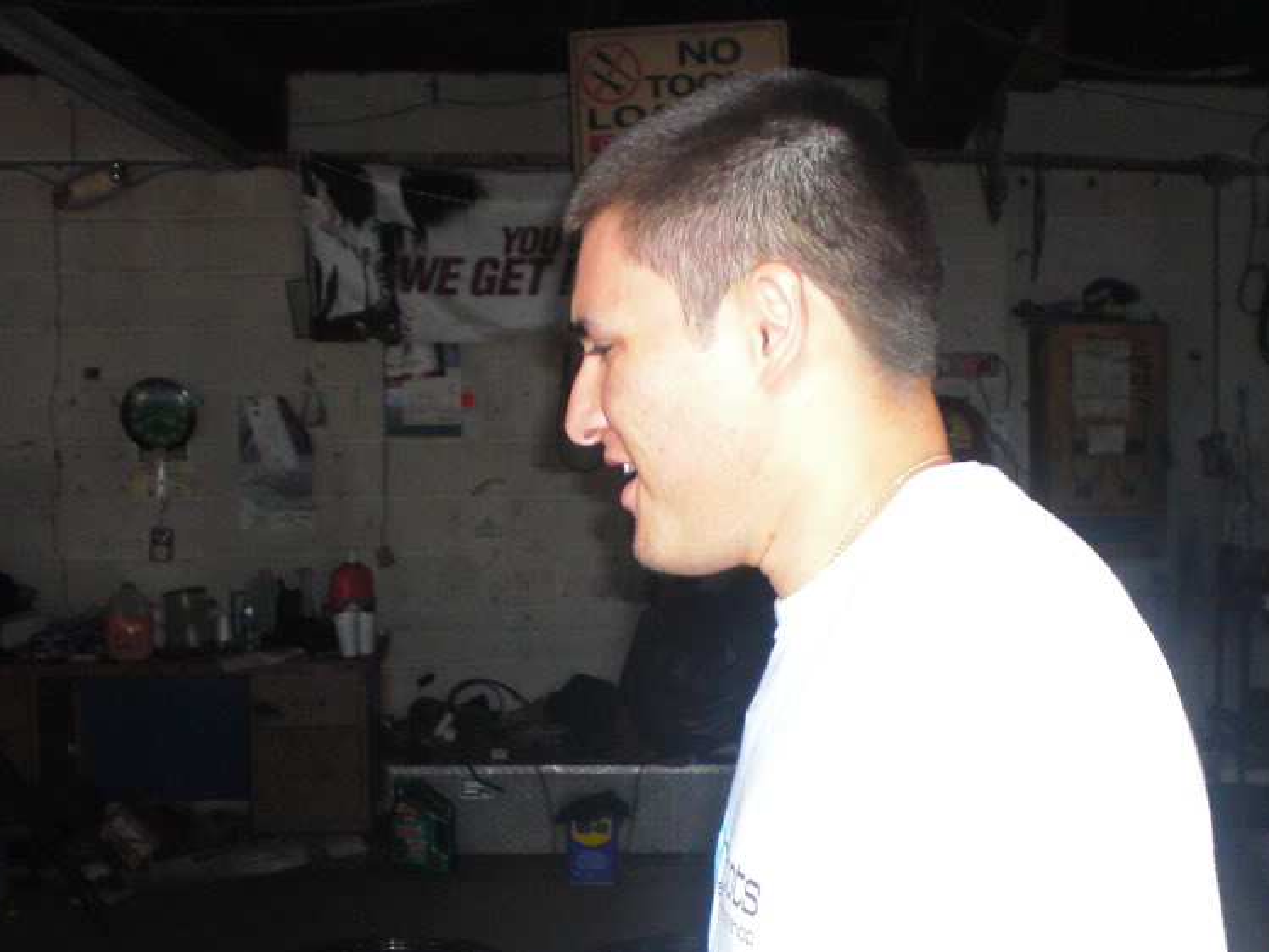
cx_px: 638
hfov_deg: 36.8
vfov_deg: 28.0
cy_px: 570
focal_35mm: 52
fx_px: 1906
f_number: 3.1
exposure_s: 1/125
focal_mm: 6.3
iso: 200
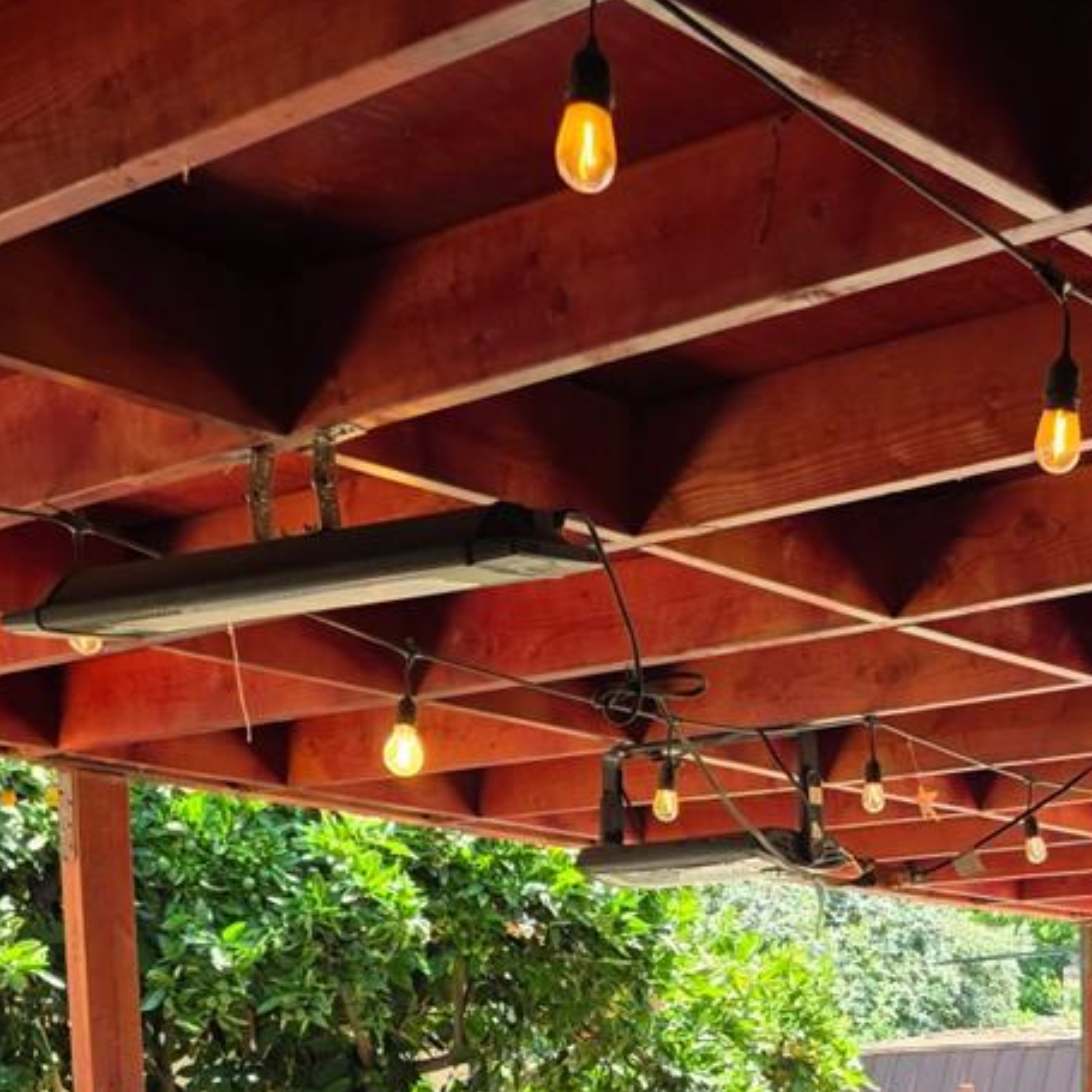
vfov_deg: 22.7
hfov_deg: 24.8
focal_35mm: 67
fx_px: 2391
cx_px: 1038
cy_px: 1457
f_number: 1.7
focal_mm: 6.25
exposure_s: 1/120
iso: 20
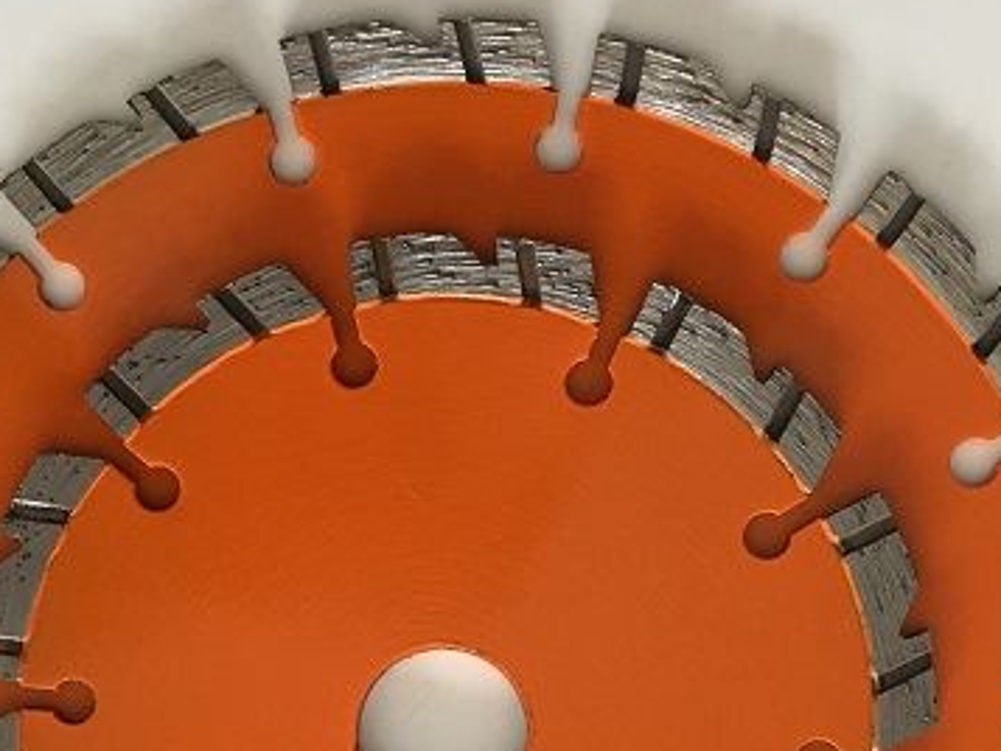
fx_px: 1678
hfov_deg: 33.2
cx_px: 426
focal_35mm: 58
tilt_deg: -83.3
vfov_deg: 24.3
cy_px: 713
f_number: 2.2
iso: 200
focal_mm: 4.15
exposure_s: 1/25
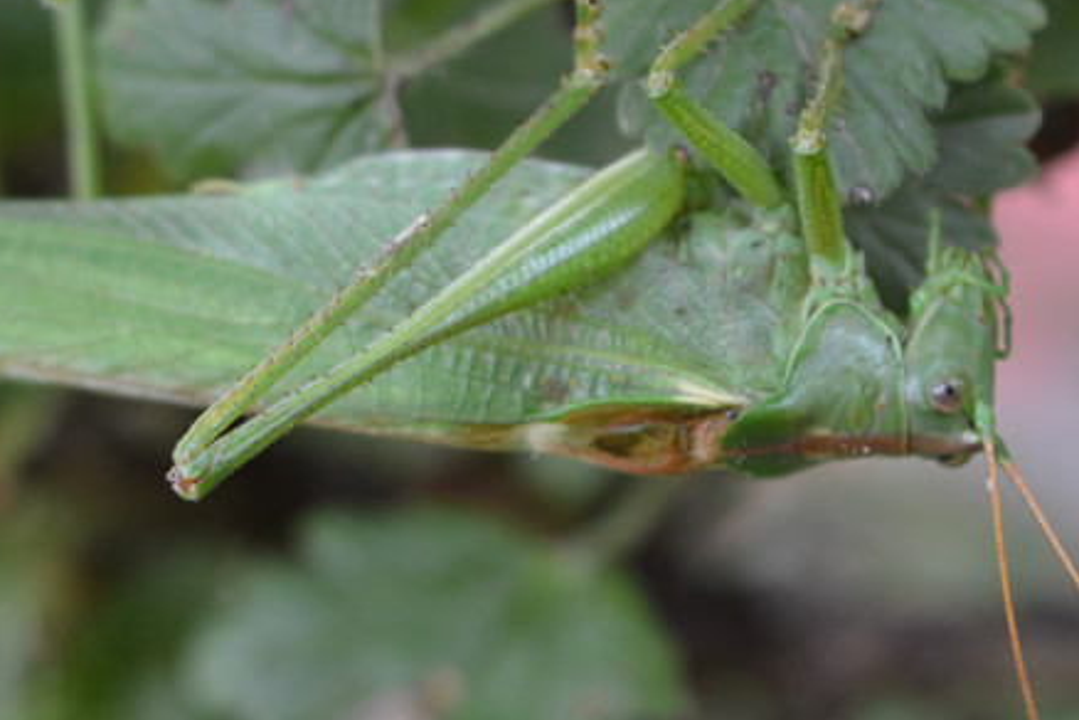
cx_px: 493
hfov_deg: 11.4
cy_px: 266
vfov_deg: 7.6
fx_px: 5427
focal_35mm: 181
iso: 400
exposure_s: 1/60
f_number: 8
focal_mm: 55
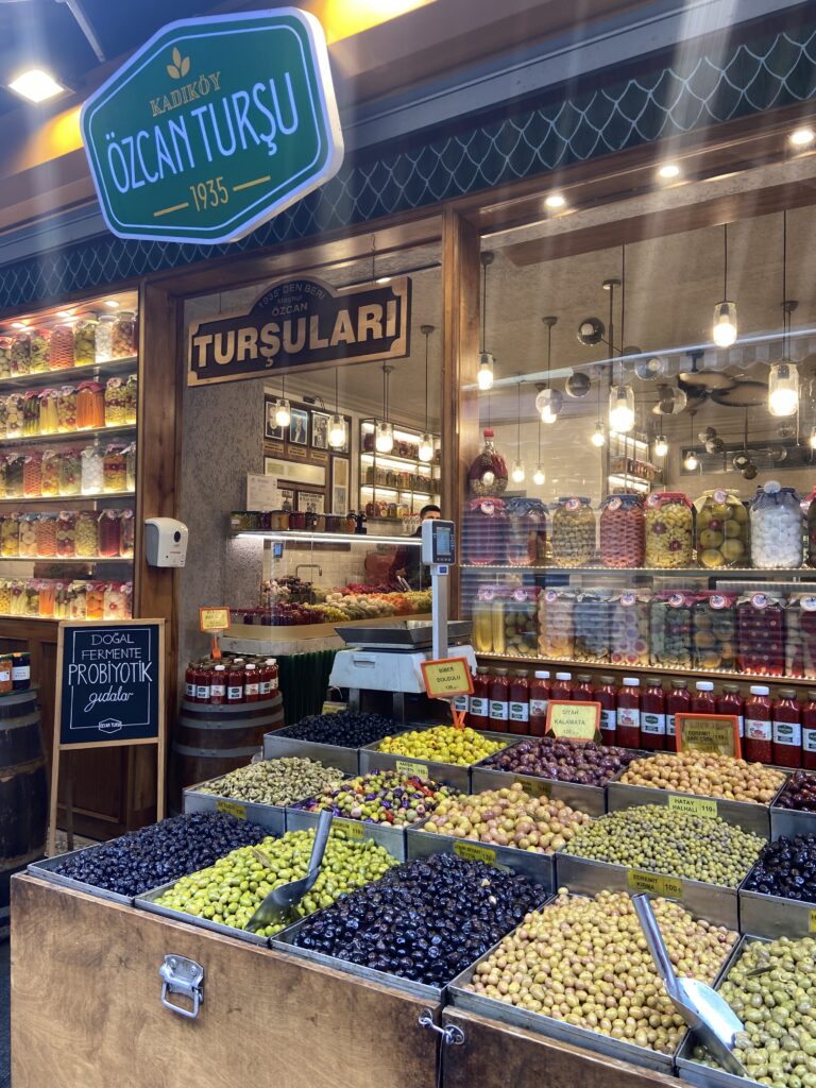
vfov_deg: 67.3
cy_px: 544
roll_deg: +0.3
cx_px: 408
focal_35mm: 26
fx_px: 817
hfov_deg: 53.1
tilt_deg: +3.4
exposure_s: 1/100
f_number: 1.8
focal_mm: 4.25
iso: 50
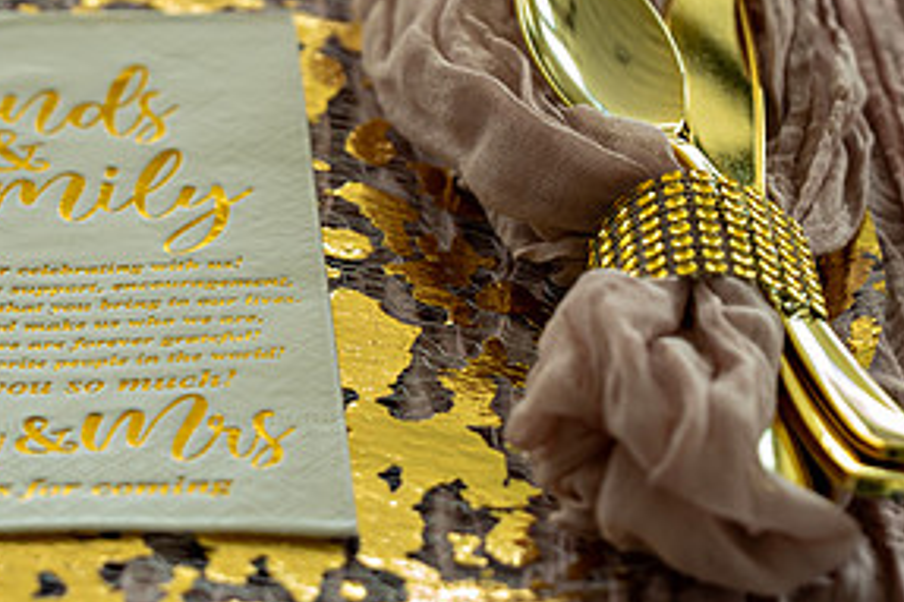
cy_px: 181
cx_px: 211
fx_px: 6701
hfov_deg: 7.7
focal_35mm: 267
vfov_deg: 5.1
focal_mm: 132
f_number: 4.5
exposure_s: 1/160
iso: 1250
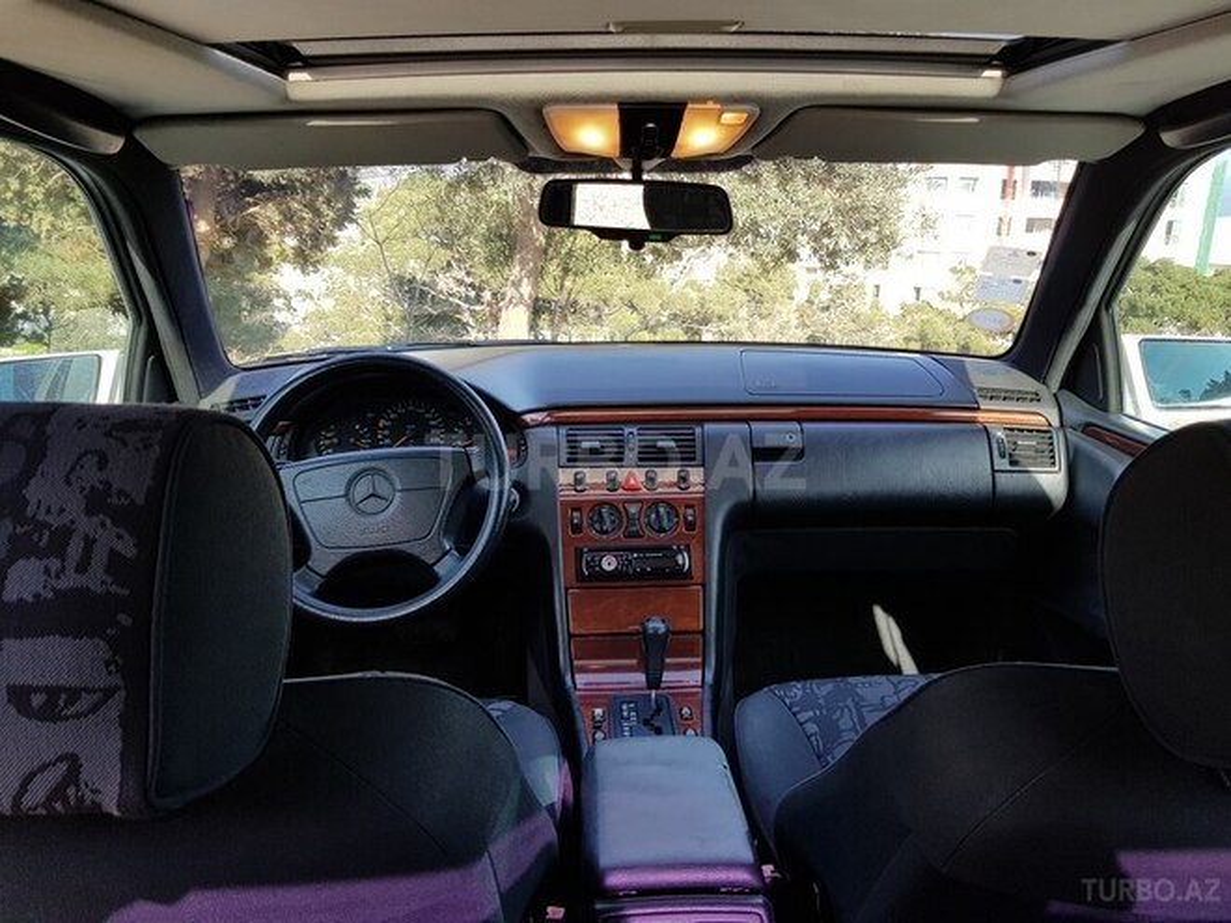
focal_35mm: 26
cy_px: 462
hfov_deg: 67.3
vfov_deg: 53.1
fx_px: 925
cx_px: 616
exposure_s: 1/279
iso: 40
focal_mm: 4.3
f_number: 1.7
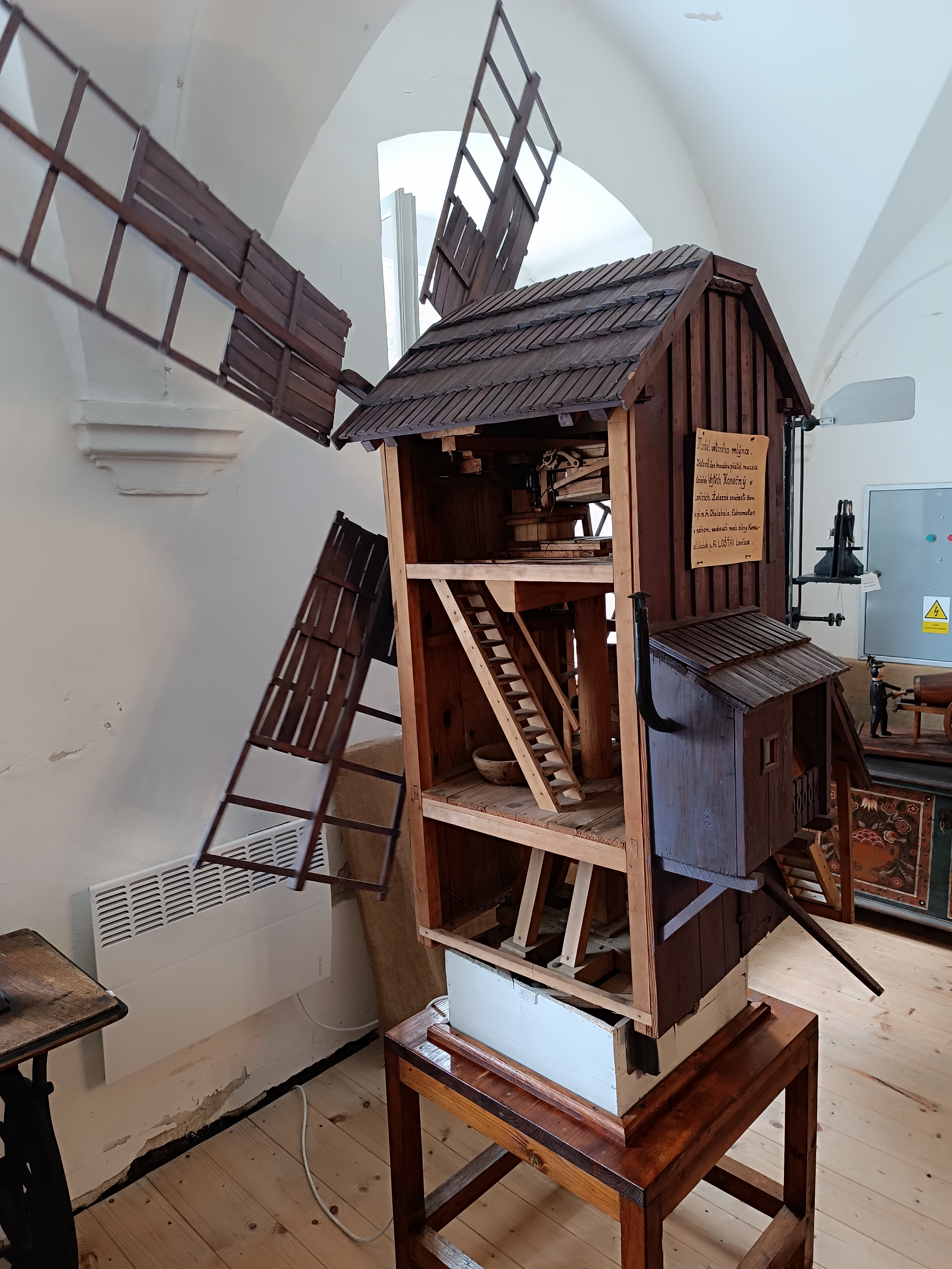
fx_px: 880
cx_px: 476
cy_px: 634
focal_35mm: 24
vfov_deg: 71.6
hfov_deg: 56.8
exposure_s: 1/100
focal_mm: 6.14
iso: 1207
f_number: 1.65
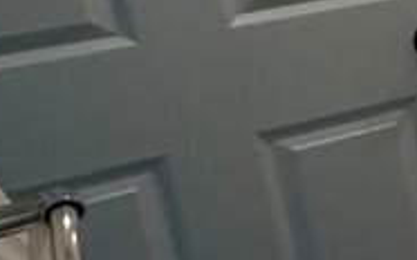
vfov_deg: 12.5
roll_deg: -1.0
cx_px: 1365
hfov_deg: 10.4
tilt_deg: -13.4
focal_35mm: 102
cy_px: -58
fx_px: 1158
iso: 200
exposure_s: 1/120
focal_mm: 2.22
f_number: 2.2
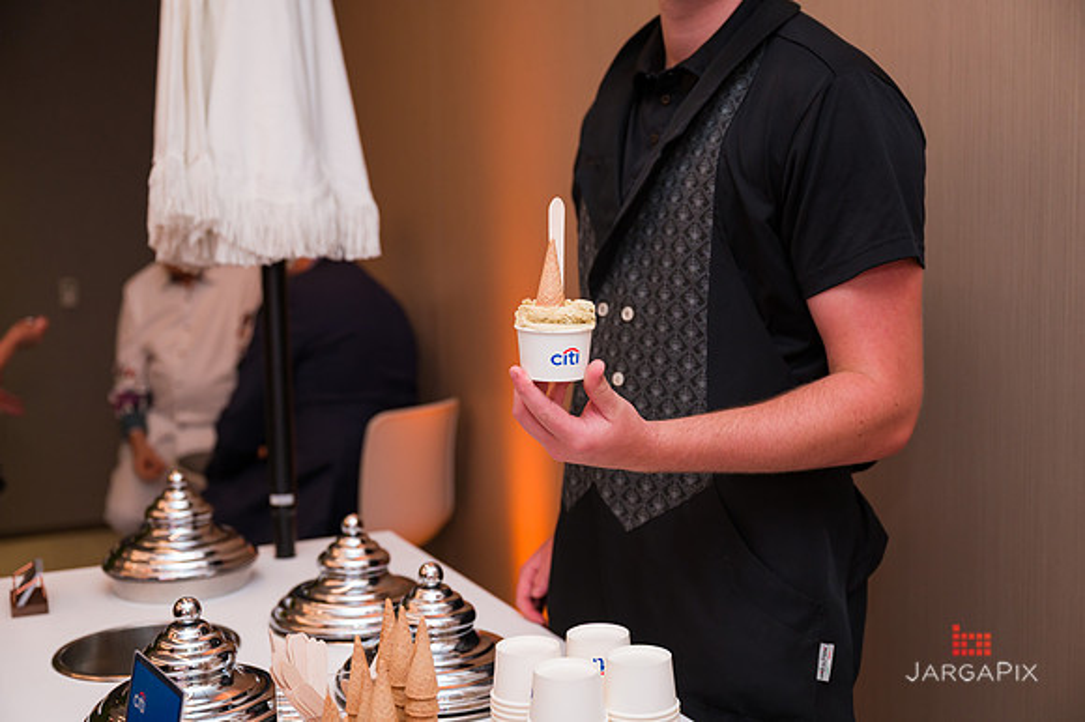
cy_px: 361
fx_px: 1312
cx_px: 542
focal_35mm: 44
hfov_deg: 44.9
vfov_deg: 30.8
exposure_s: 1/200
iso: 800
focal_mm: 43
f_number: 3.2
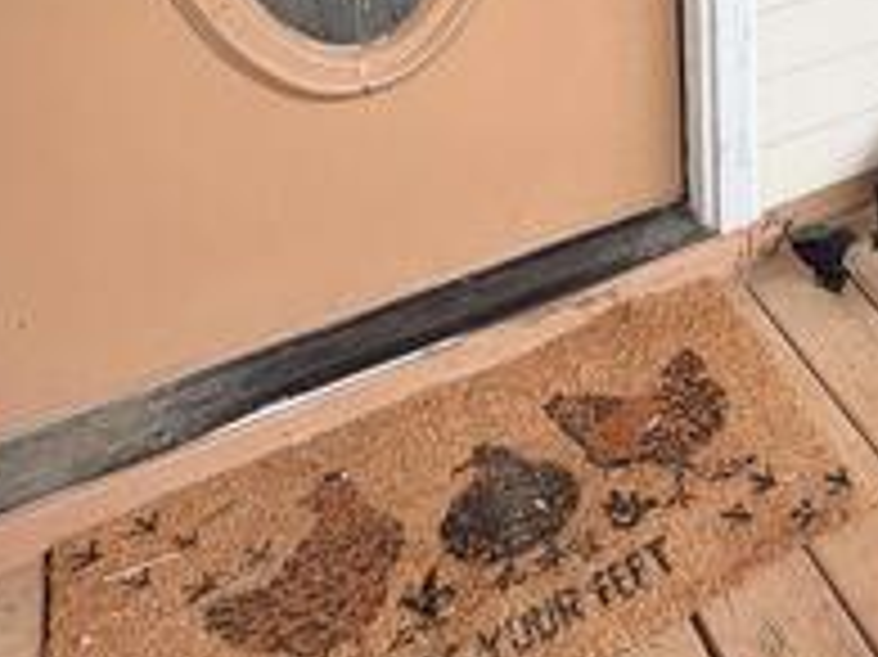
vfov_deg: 25.8
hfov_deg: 36.6
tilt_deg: -13.8
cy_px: -248
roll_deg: -0.7
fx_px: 1166
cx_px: 901
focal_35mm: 46
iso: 50
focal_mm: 2.22
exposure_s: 1/405
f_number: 2.2
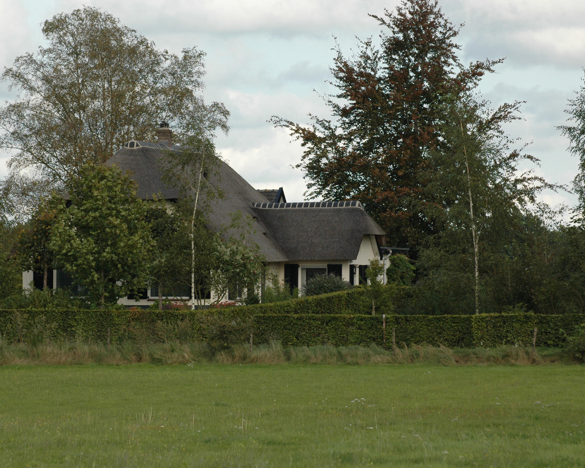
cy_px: 233
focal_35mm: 230
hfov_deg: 8.4
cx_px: 276
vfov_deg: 6.7
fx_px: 3974
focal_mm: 135
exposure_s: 1/640
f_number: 6.3
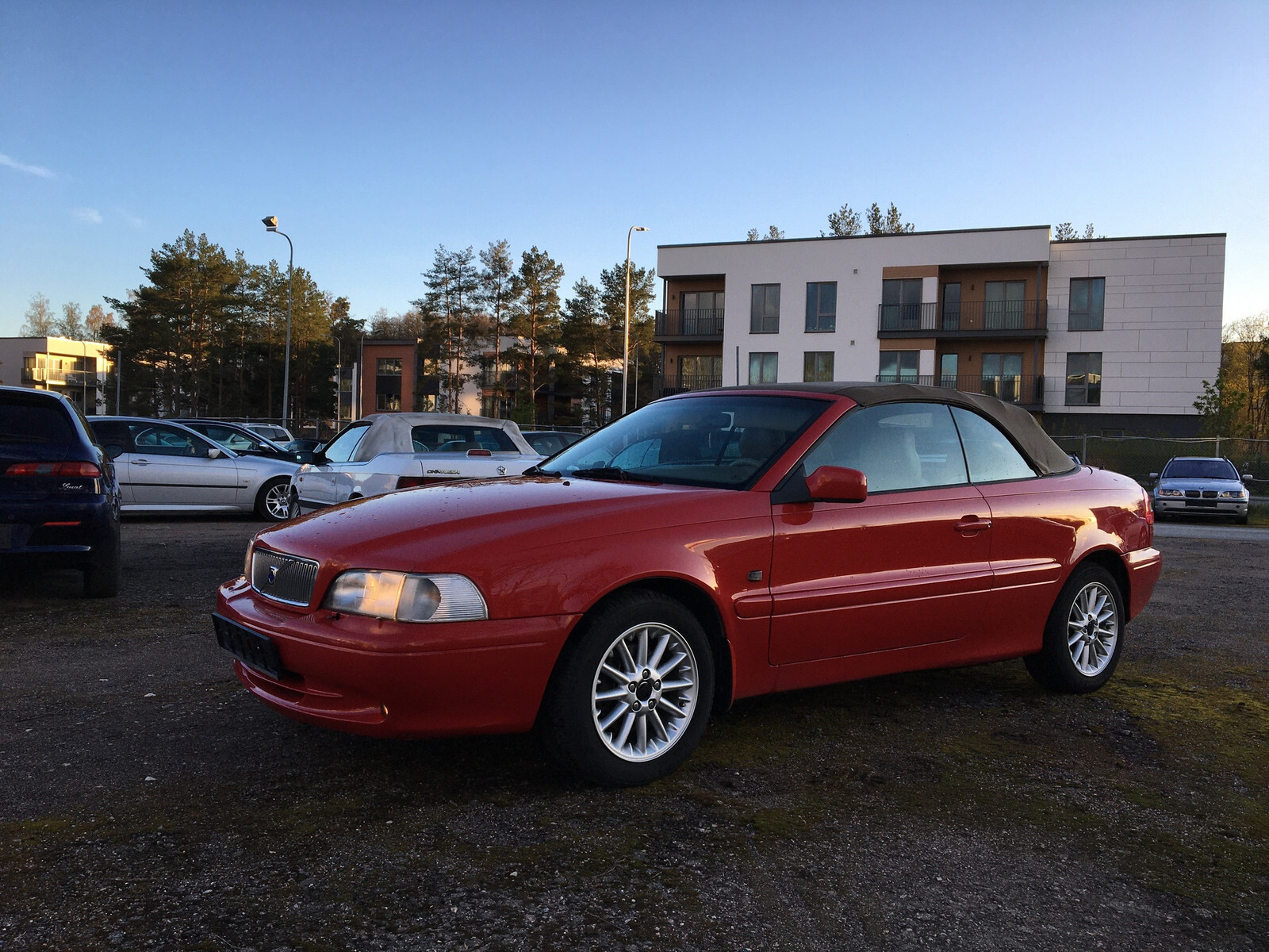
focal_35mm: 29
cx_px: 634
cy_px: 476
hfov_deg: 61.7
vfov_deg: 48.2
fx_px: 1063
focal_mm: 4.15
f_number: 2.2
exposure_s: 1/427
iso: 25
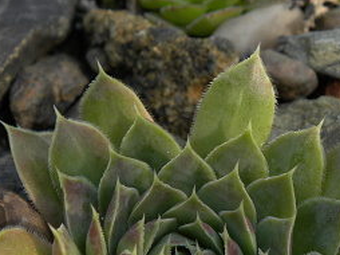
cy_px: 207
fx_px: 687
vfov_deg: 20.7
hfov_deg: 27.8
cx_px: 197
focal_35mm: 70
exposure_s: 1/200
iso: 100
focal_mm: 6.6
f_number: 3.2
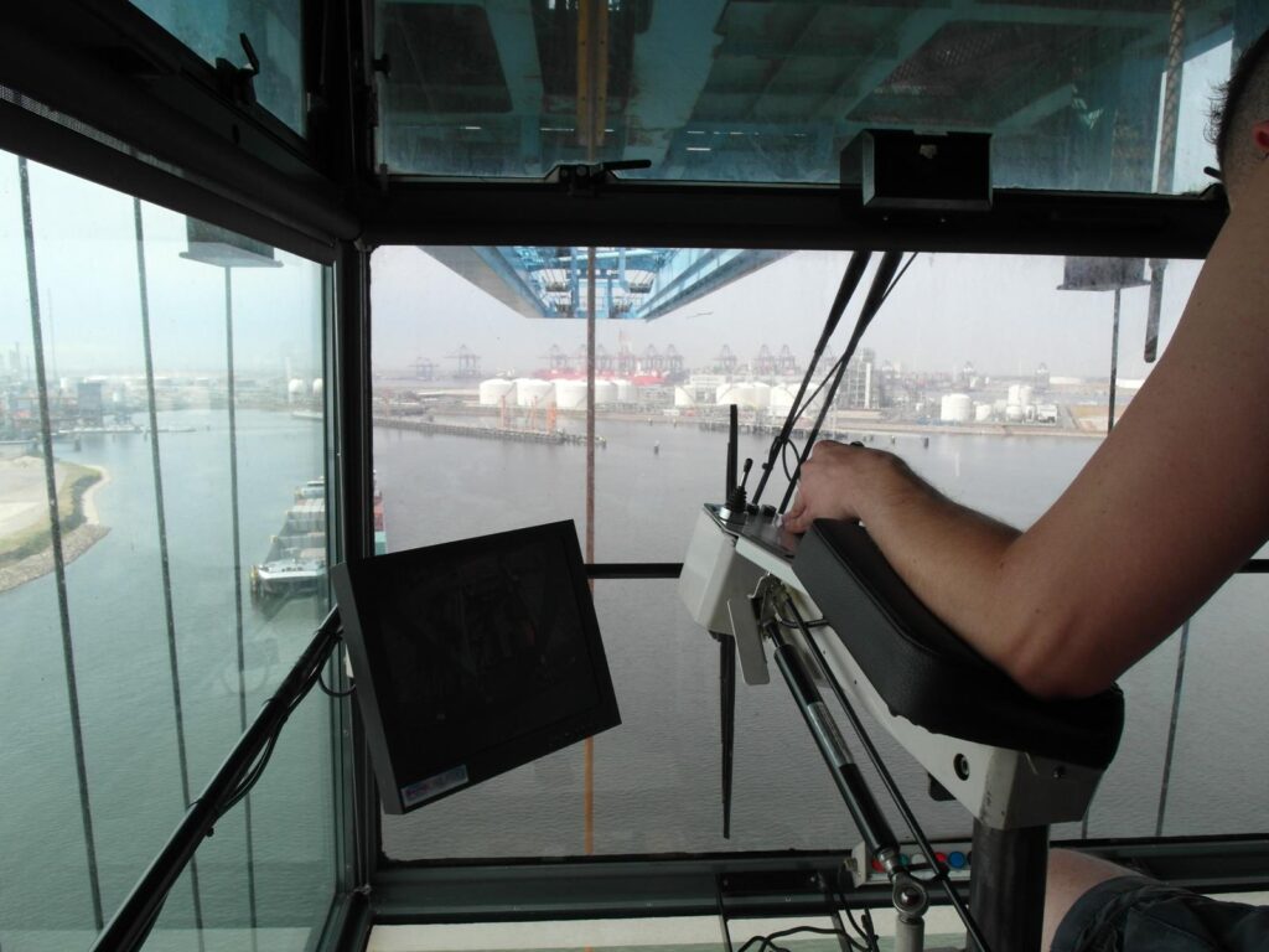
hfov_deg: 71.6
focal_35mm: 24
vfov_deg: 56.8
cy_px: 476
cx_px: 634
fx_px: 880
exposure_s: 1/250
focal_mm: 5.2
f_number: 3.9
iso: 80
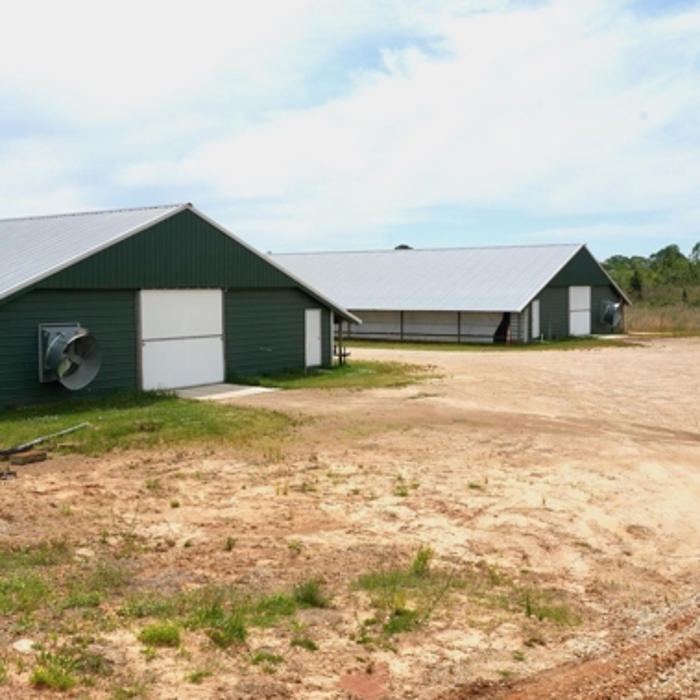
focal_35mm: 39
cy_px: 345
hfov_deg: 42.2
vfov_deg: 42.8
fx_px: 892
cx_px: 231
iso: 320
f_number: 11
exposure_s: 1/800
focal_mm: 29
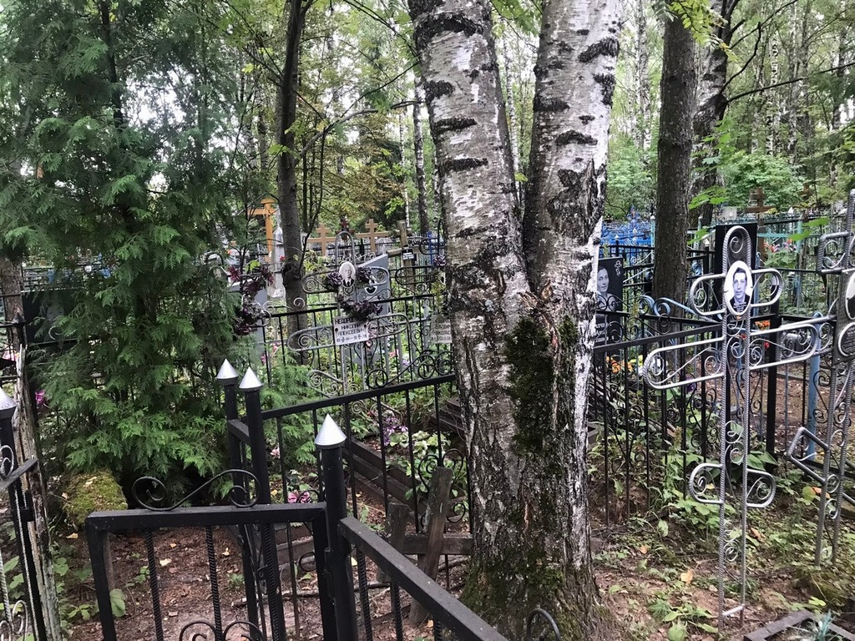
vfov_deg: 49.7
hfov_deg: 63.4
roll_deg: +2.2
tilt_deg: -9.1
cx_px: 428
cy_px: 320
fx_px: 692
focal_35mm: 28
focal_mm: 3.99
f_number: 1.8
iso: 40
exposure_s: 1/25
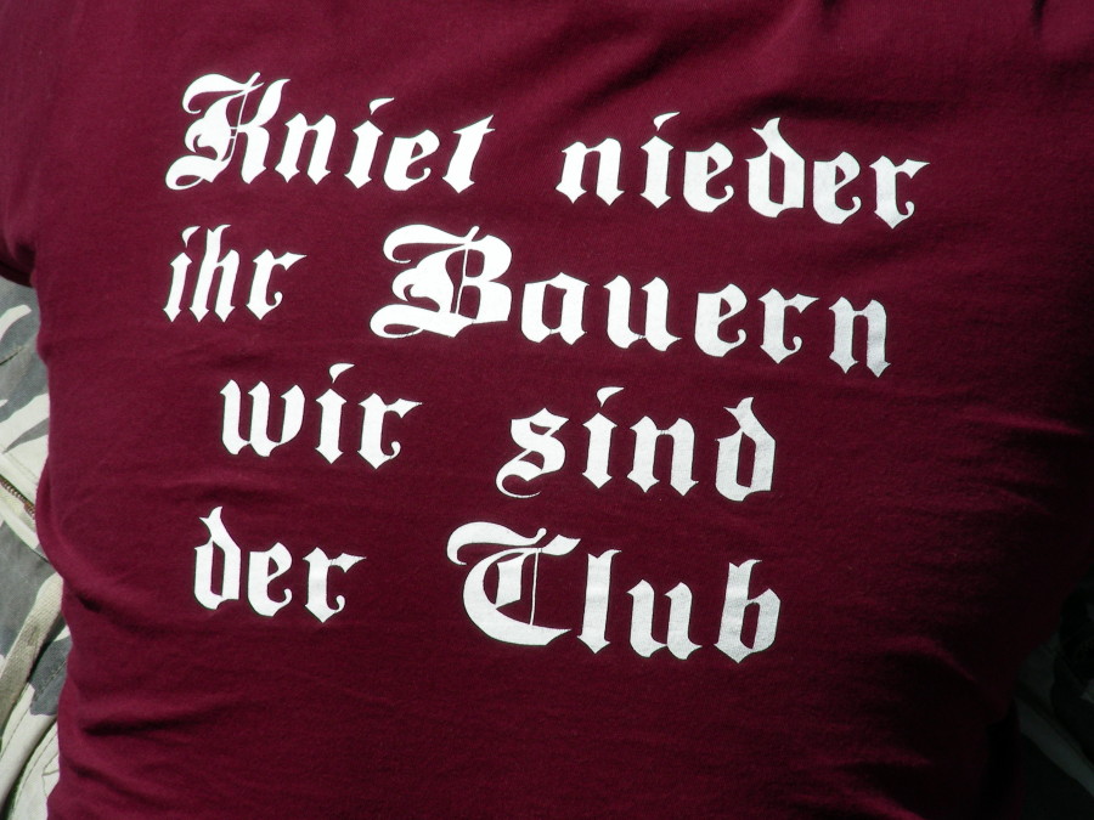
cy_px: 410
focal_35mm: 269
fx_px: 8501
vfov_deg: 5.5
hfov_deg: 7.4
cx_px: 547
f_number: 5.6
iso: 50
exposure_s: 1/507
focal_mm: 44.8
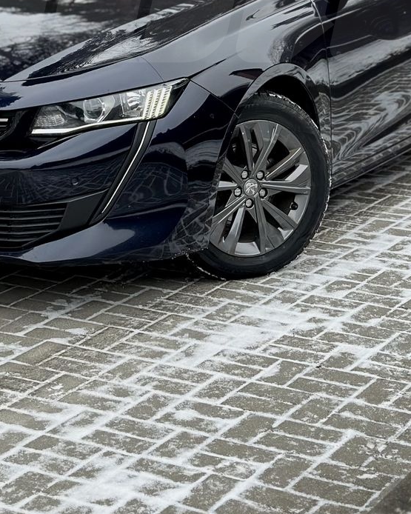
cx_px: 181
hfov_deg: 14.3
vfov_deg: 17.3
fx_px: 1643
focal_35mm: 108
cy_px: -18
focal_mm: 6.86
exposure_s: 1/532
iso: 80
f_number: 1.78
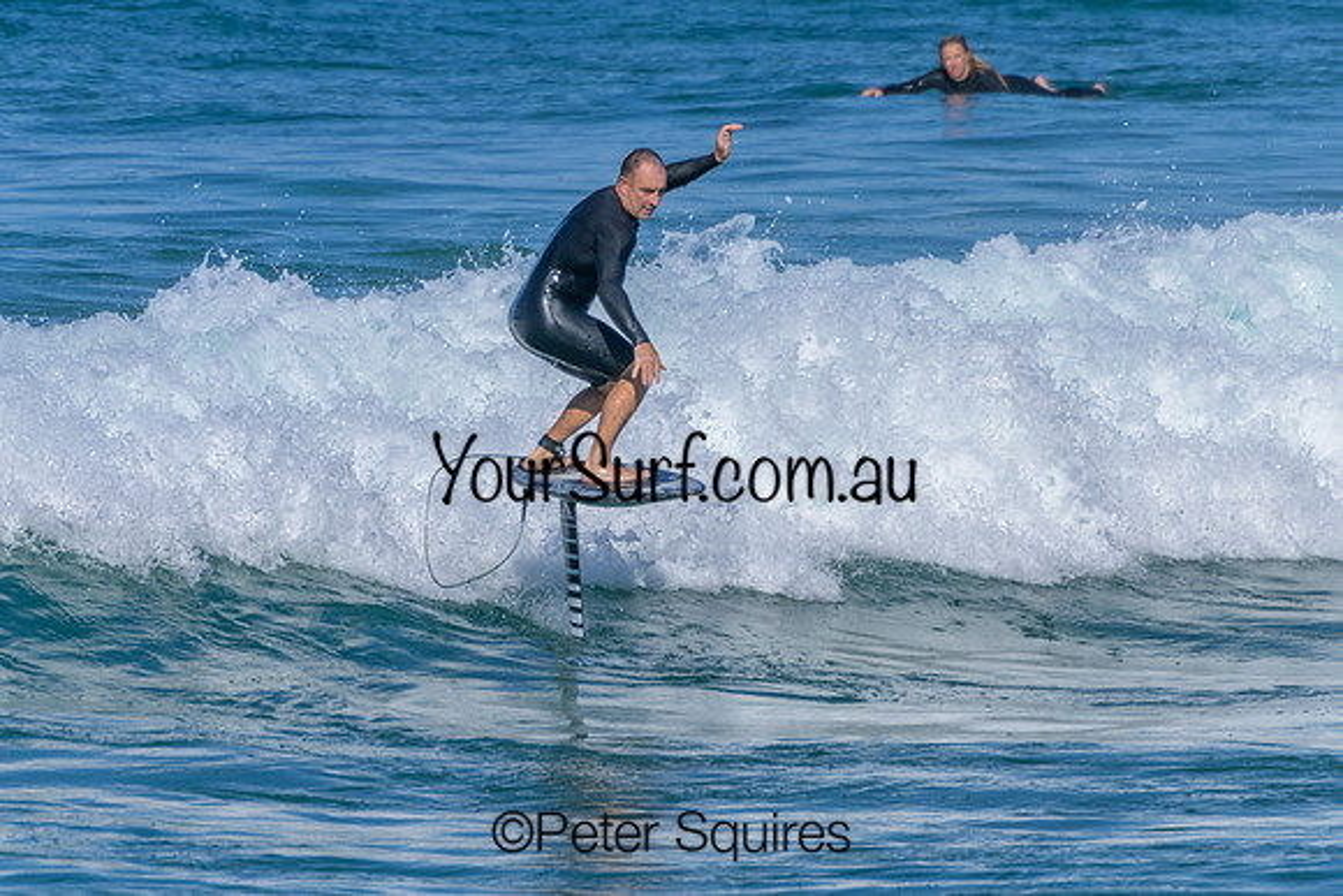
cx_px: 660
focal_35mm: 739
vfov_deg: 1.9
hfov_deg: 2.8
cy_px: 473
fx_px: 27573
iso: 450
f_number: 11
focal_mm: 700
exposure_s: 1/2000
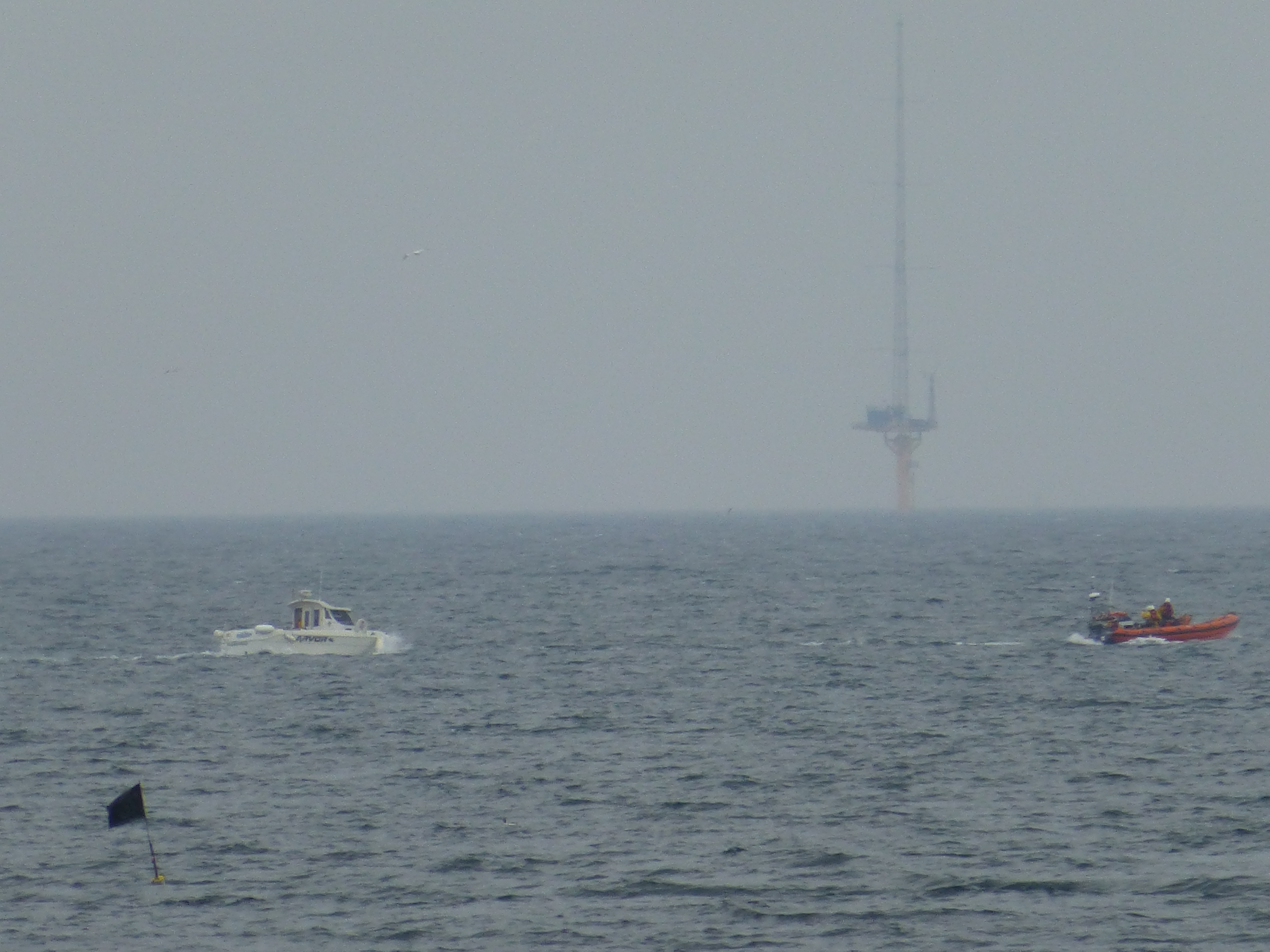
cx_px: 635
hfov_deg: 2.1
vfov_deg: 1.5
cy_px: 476
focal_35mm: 960
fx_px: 35221
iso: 100
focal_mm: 86
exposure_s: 1/160
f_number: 6.4
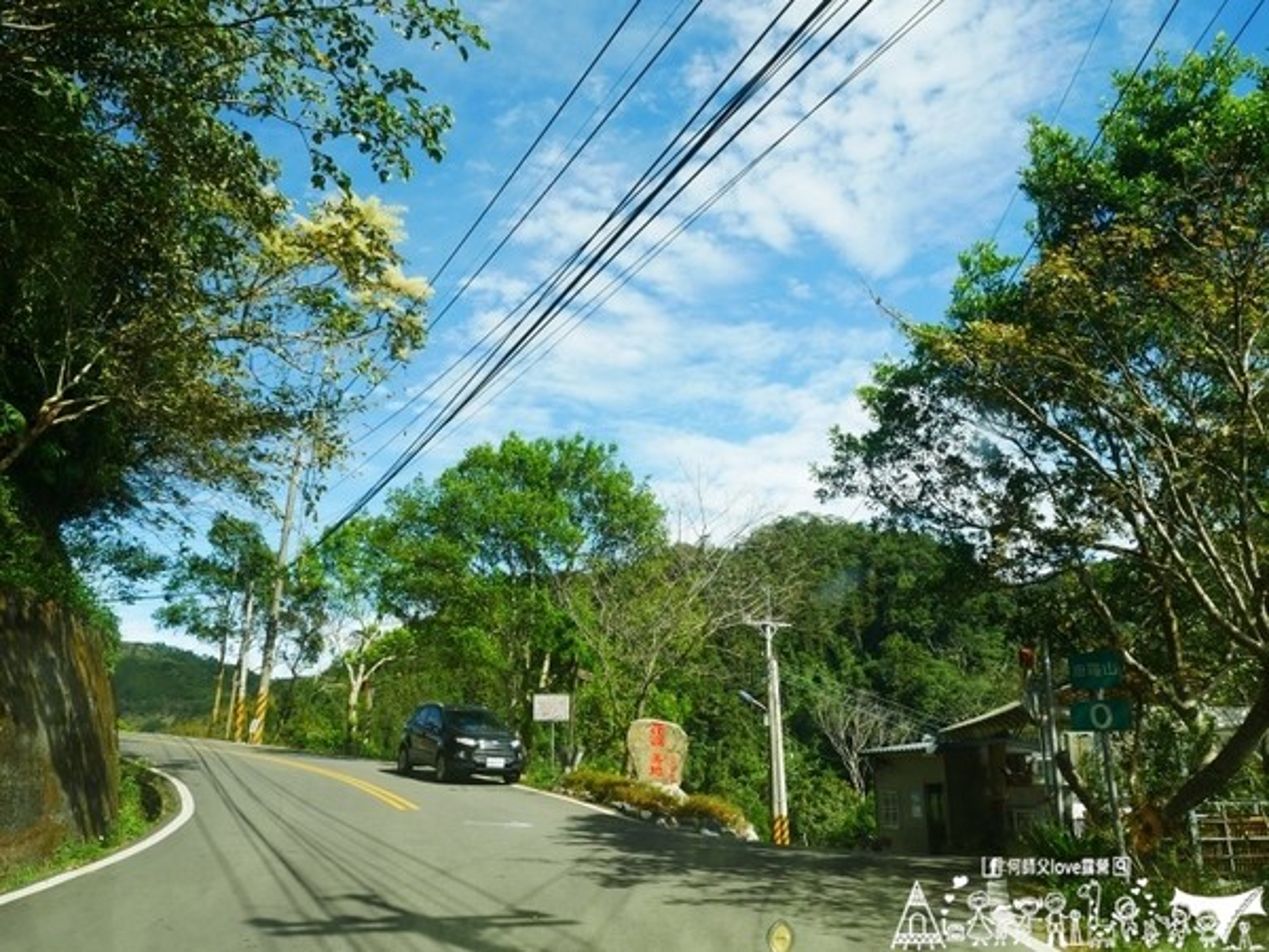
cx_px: 634
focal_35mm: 24
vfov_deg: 56.8
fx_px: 880
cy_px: 476
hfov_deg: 71.6
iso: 200
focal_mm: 12
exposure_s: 1/250
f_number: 5.6
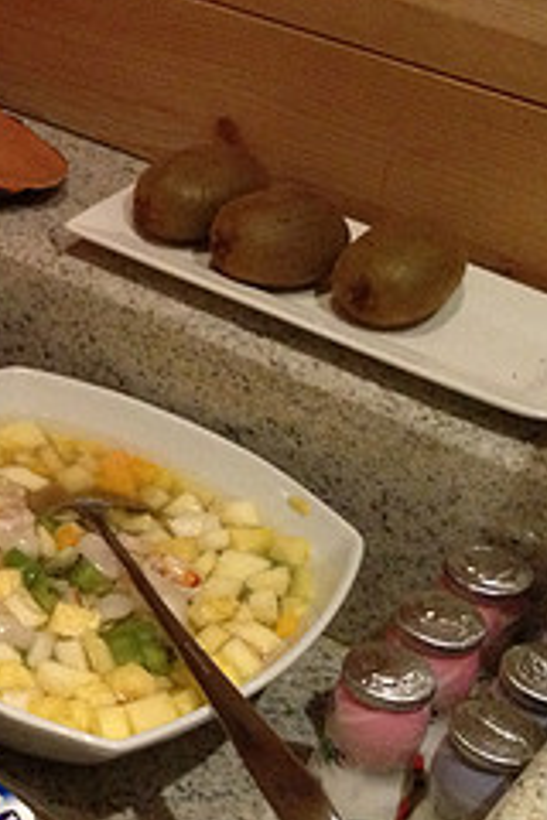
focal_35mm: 88
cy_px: 309
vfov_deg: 23.1
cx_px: -427
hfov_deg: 13.9
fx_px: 2006
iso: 400
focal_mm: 4.28
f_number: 2.4
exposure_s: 1/17
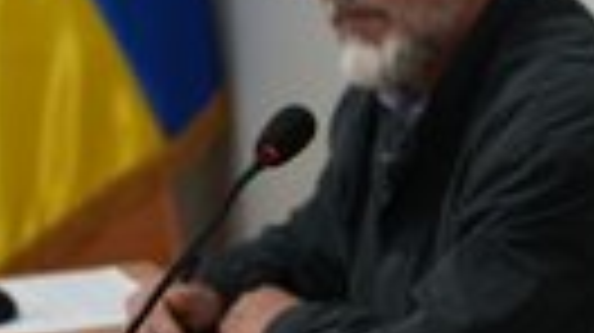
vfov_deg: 6.6
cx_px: 621
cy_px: 245
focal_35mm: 184
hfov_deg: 11.6
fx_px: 2896
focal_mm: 58
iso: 2000
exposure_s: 1/50
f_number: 2.8
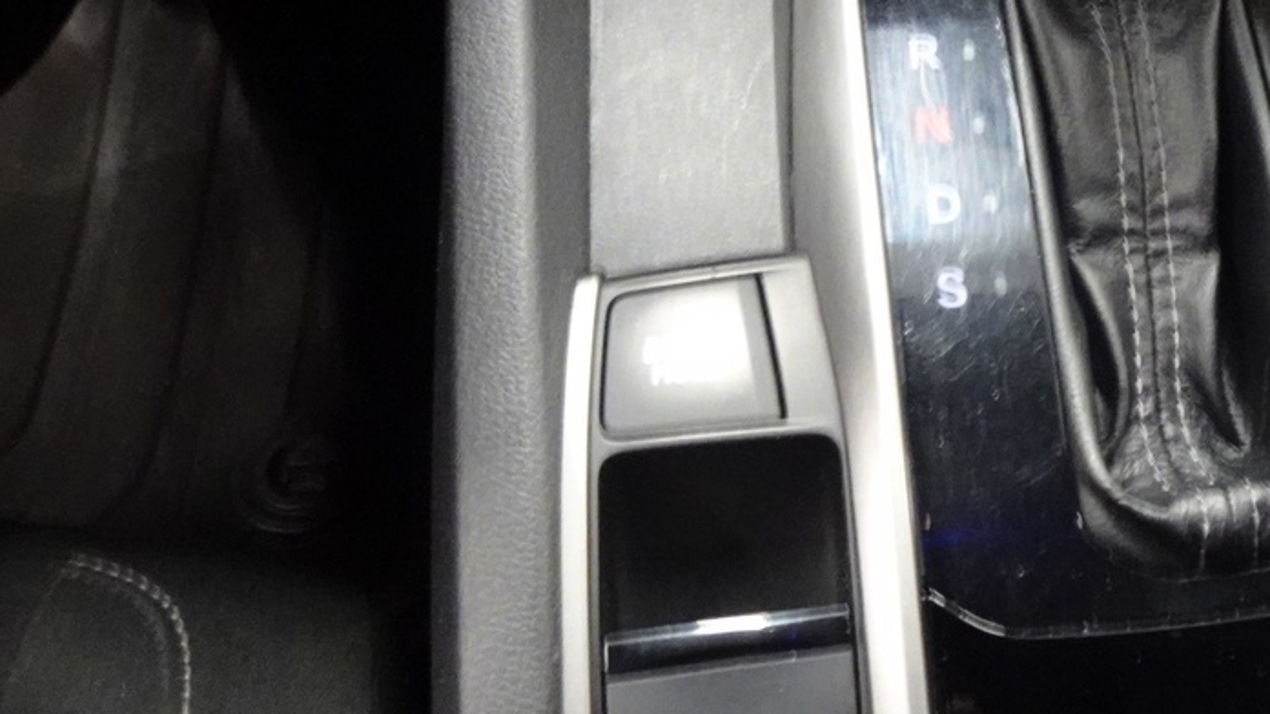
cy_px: 78
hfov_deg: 36.1
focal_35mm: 54
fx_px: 1818
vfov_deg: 21.7
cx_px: 1150
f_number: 3.5
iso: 800
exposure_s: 1/6
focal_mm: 4.25
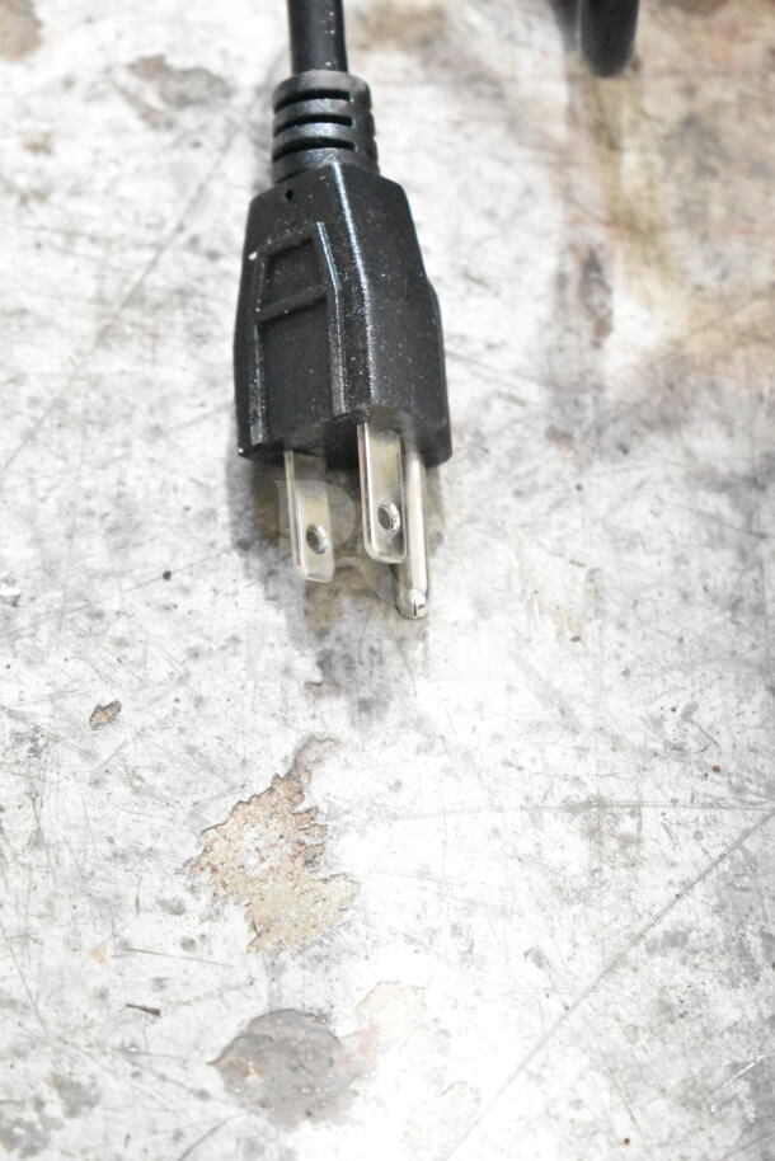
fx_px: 2662
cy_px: 580
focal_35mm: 82
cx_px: 388
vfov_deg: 24.6
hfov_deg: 16.6
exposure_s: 1/100
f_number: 5.6
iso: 20000
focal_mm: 55
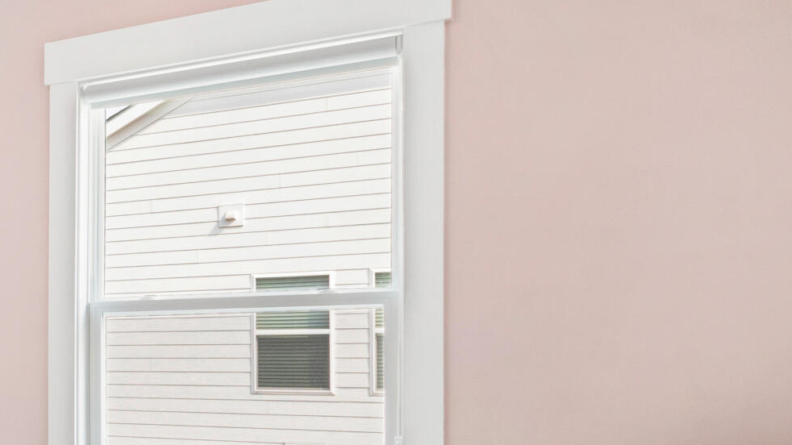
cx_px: -299
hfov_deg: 30.7
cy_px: 395
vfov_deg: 24.3
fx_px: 1008
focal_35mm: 48
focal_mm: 10
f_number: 8
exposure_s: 1/2.5
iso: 100
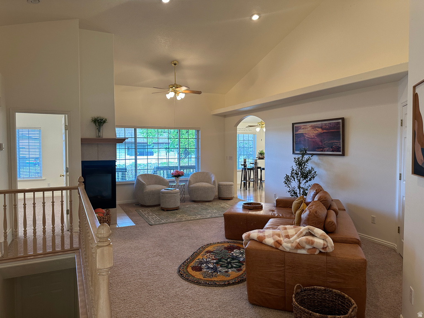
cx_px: 212
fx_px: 294
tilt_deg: -1.6
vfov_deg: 56.8
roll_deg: -0.2
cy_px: 159
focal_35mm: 24
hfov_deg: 71.6
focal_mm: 6.86
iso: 200
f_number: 1.78
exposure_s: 1/120
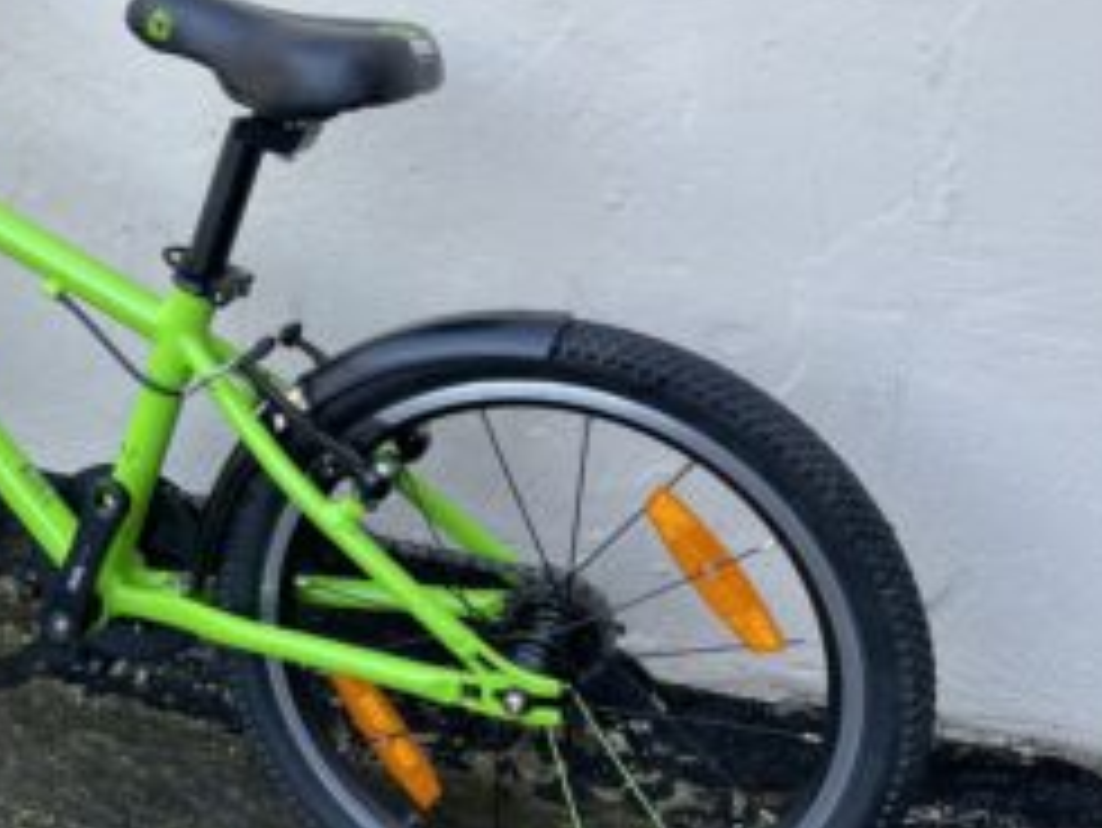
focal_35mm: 51
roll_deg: +0.9
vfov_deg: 28.5
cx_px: 85
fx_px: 1624
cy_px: 346
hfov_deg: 35.1
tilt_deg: -23.0
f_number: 1.6
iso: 32
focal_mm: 4.2
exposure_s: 1/165
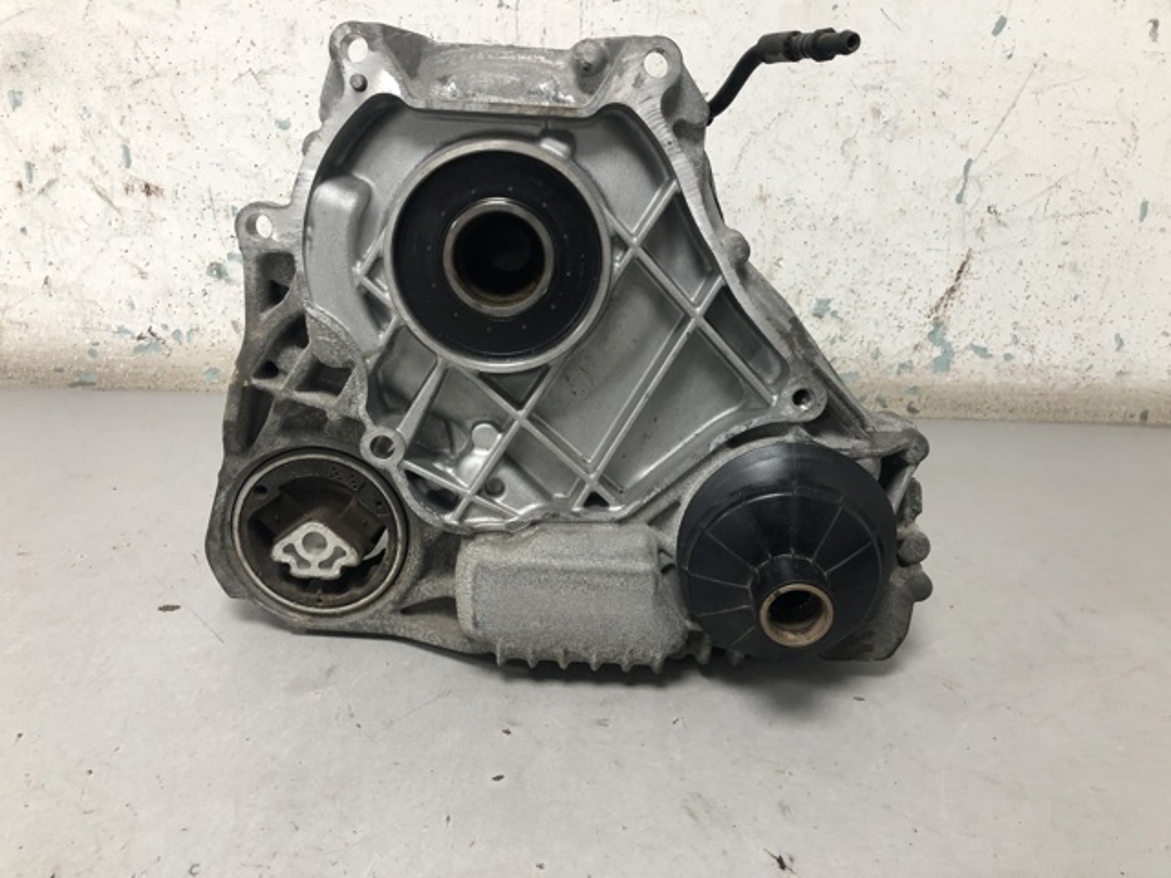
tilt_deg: -23.3
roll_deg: -1.9
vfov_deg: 49.7
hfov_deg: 63.4
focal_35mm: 28
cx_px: 586
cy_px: 439
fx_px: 947
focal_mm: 4
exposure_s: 1/25
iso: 40
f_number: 1.8
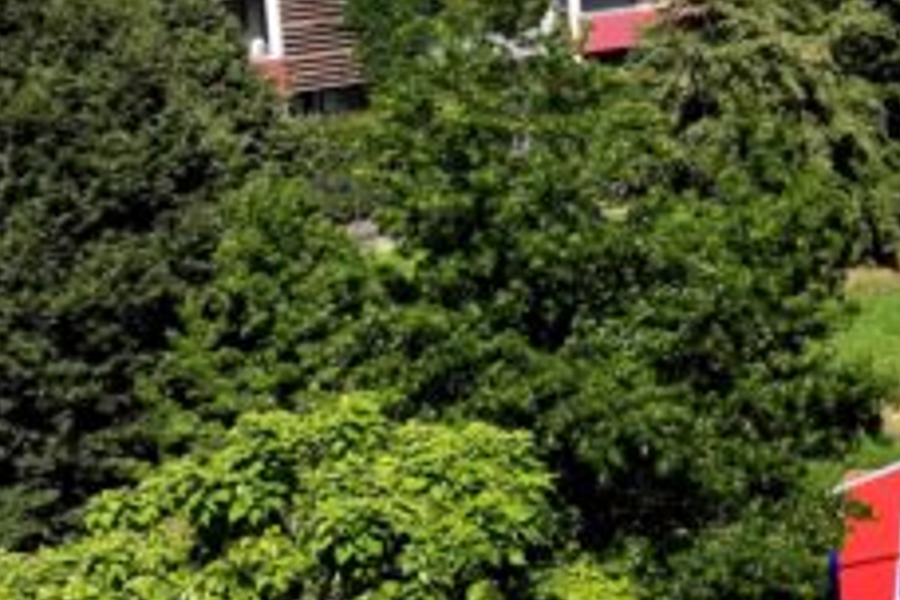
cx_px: 1476
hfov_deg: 16.2
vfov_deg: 12.2
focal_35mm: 112
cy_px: 105
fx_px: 2800
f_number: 5
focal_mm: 12.29
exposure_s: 1/100
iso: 400
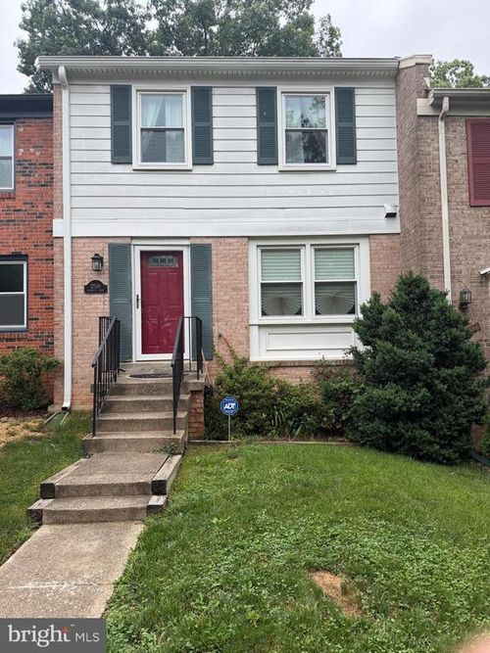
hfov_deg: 56.8
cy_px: 326
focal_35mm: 24
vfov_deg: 71.6
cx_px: 245
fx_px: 453
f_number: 1.78
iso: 100
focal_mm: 6.76
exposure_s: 1/1018
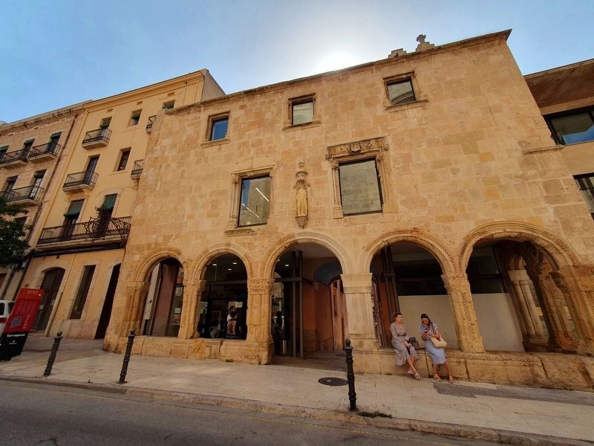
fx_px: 223
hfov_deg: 106.2
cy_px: 223
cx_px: 297
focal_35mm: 13
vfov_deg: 89.9
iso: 50
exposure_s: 1/1076
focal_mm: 1.8
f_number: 2.2
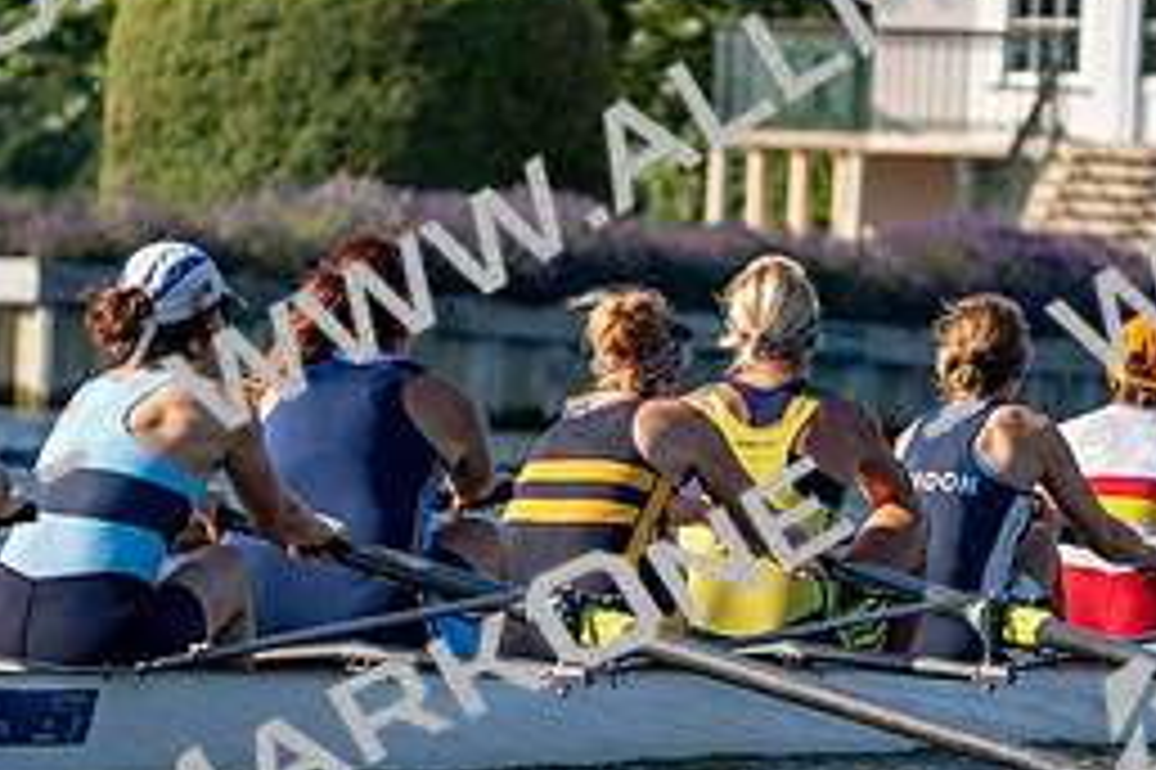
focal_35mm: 452
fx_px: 14504
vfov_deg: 3.0
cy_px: 444
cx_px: 720
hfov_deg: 4.6
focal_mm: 200
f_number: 5.6
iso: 250
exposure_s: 1/1600
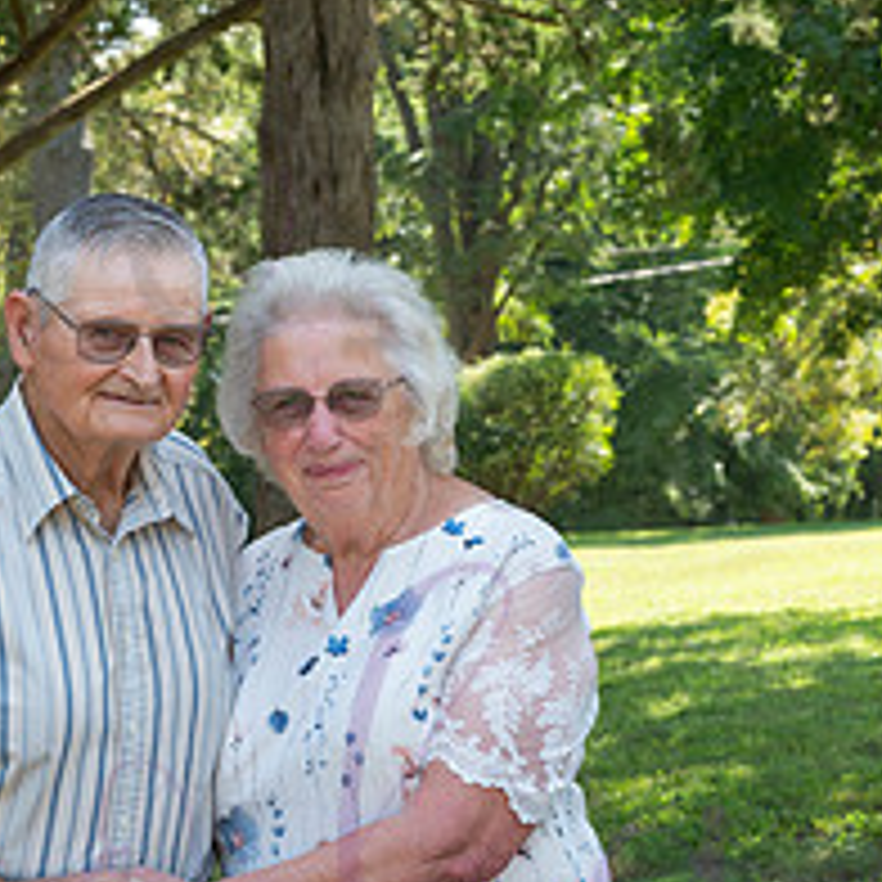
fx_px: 3430
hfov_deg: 14.6
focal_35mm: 119
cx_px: 248
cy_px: 630
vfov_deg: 14.6
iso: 400
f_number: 8
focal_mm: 61
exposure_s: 1/125
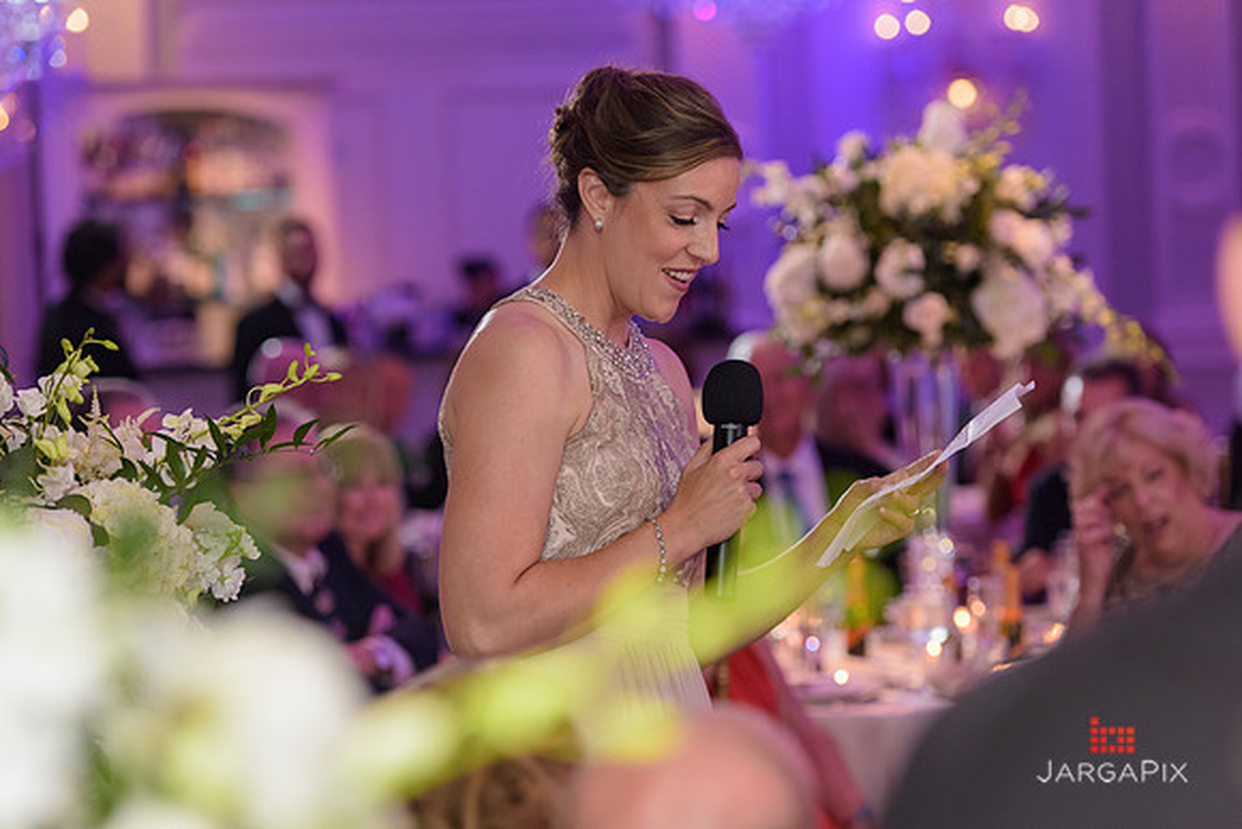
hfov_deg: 17.1
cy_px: 414
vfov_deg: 11.4
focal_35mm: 120
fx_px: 4141
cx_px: 621
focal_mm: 120
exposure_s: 1/125
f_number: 3.5
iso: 1600
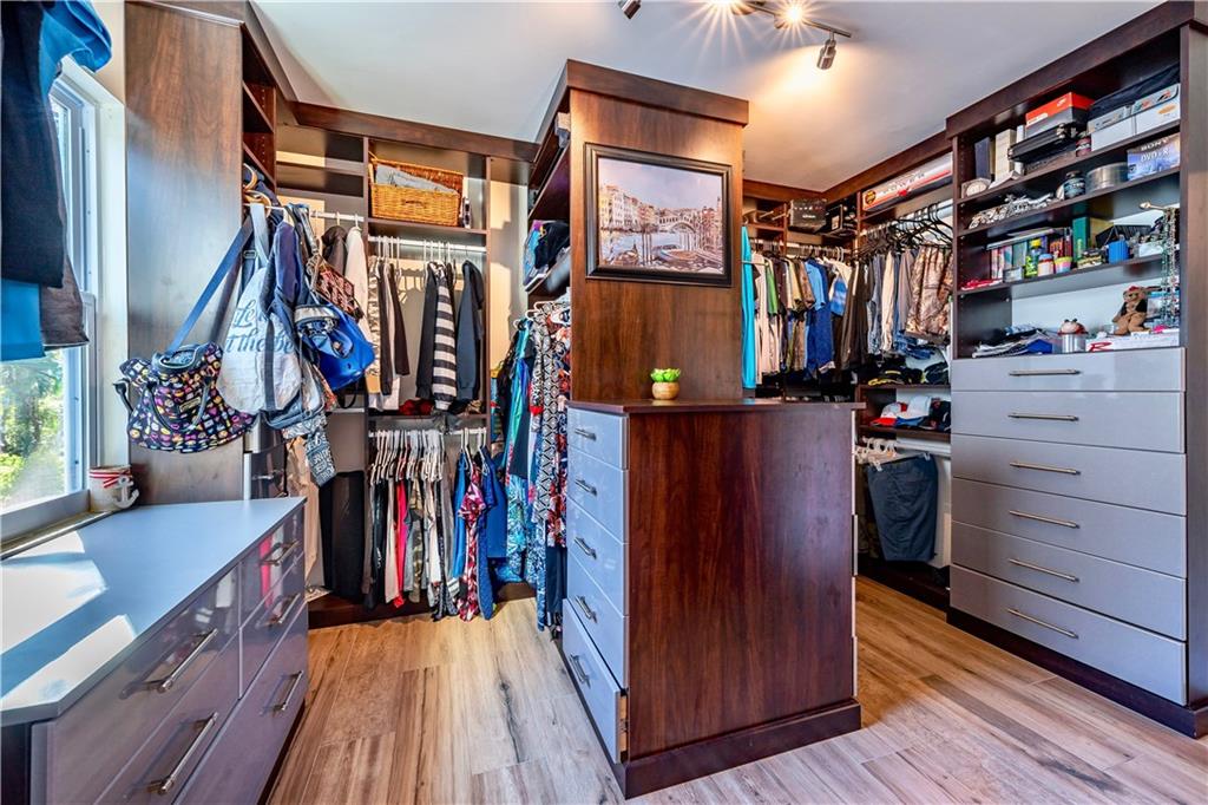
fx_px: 470
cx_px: 604
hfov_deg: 104.3
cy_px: 402
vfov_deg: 81.2
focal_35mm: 14
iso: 125
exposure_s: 1/1.25
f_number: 9
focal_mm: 14
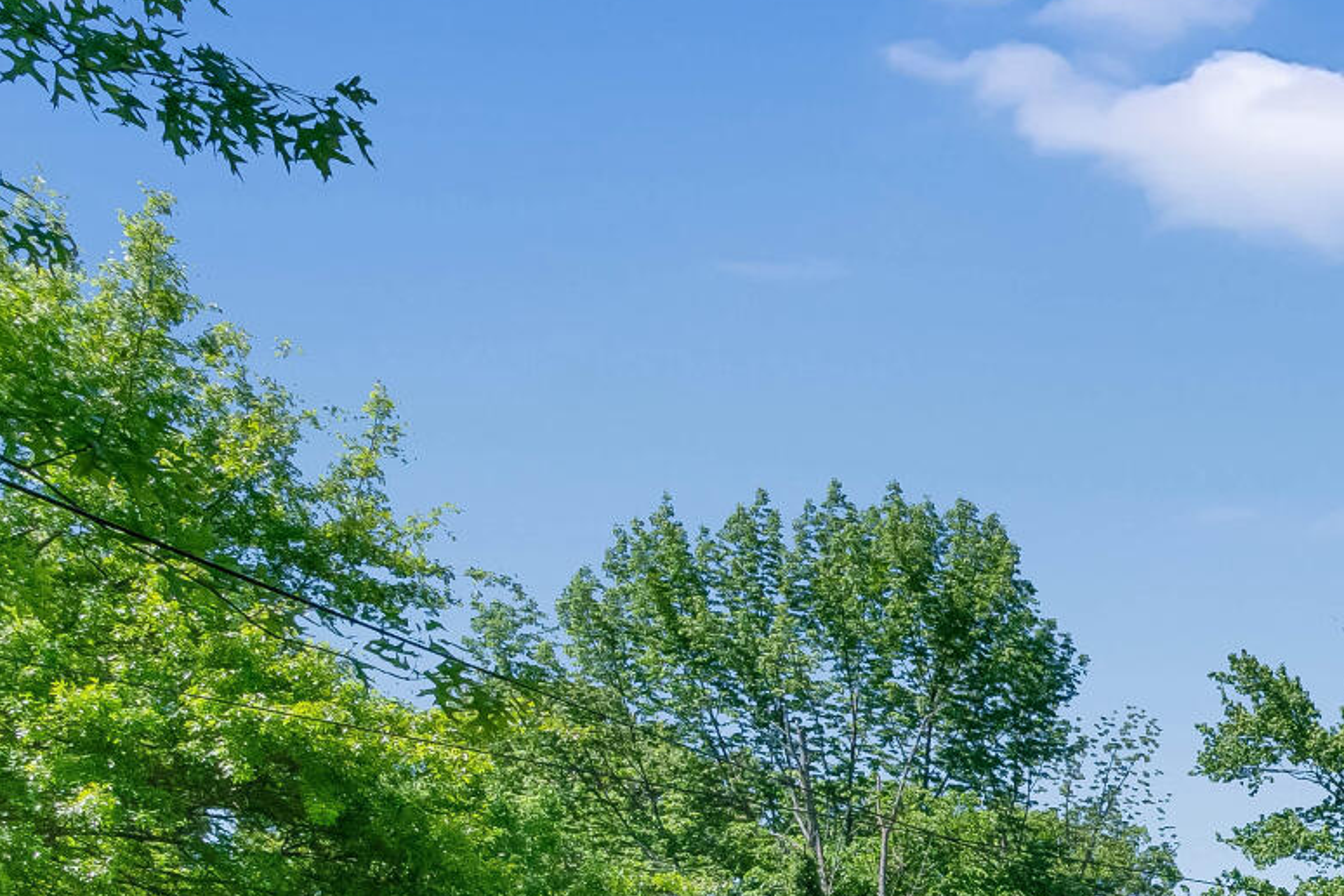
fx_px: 2314
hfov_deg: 23.1
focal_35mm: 62
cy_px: 1406
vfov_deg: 18.9
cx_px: 2212
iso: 800
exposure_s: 1/2000
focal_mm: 16
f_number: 8
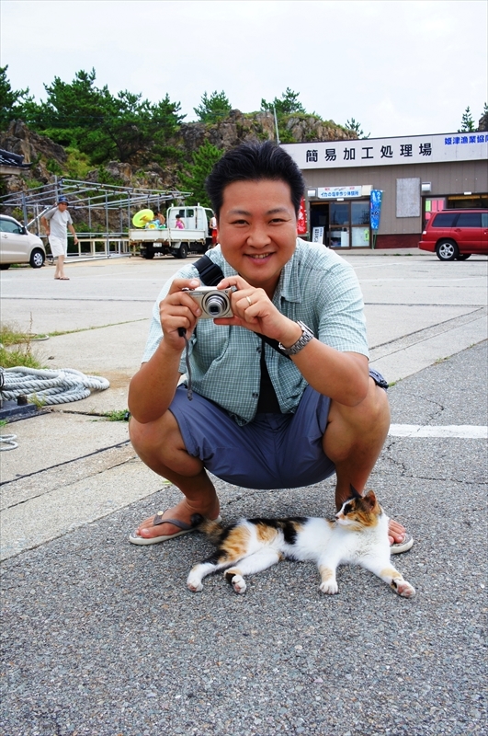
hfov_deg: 32.9
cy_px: 368
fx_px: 826
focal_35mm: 40
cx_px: 244
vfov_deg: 48.0
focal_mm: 27
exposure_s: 1/100
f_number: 11
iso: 200
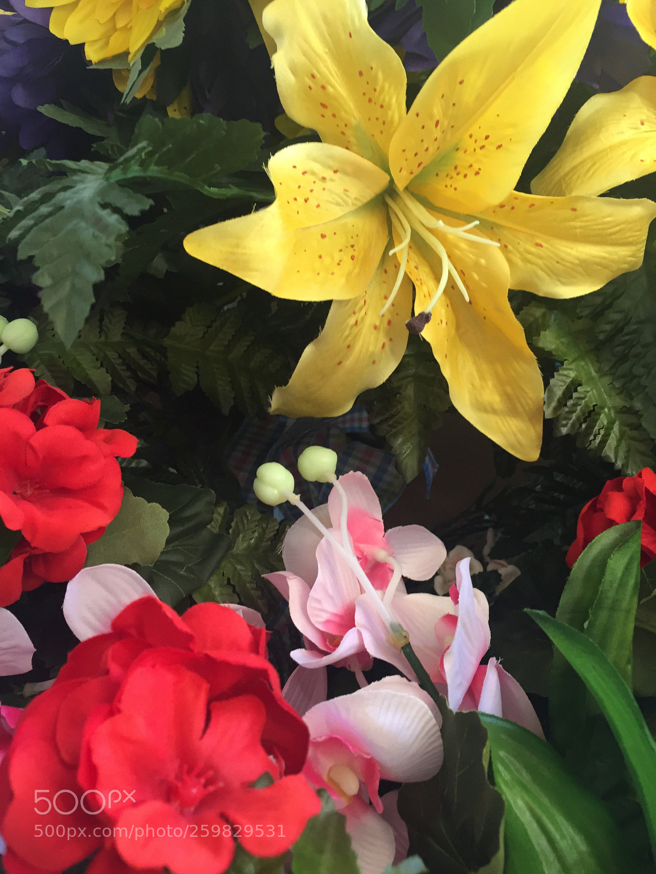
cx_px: 328
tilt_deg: -52.5
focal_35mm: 29
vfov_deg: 61.7
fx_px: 733
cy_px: 437
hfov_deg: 48.2
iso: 125
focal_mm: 4.15
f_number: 2.2
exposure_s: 1/30
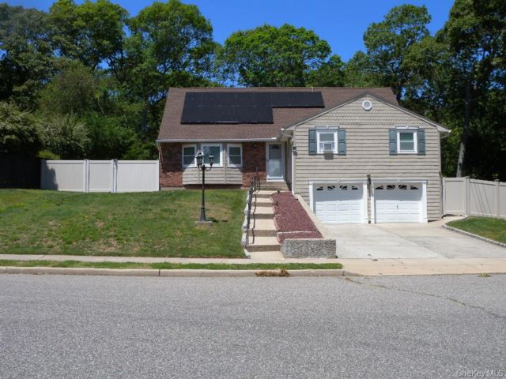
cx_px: 253
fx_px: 497
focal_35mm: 34
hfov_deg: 54.0
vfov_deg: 41.8
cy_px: 190
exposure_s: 1/305
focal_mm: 7.3
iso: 64
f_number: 6.3
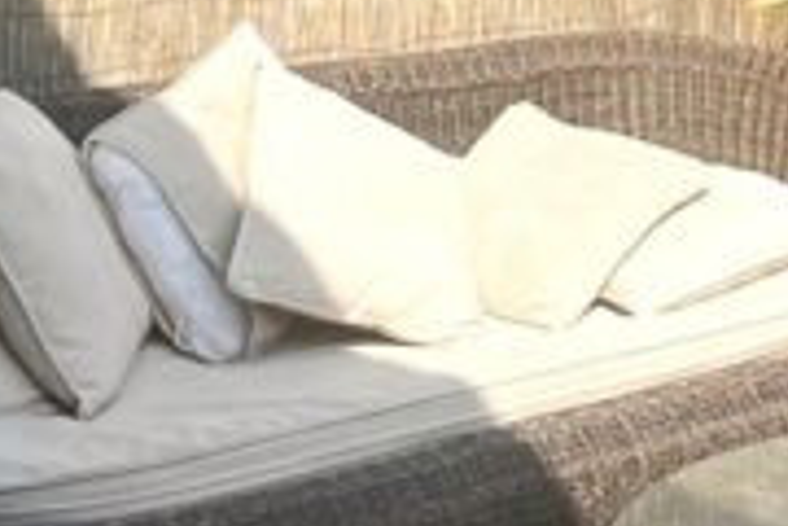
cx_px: 967
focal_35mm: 97
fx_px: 2123
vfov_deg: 13.6
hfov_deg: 19.7
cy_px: -132
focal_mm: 1.54
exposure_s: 1/919
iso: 32
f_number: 2.4
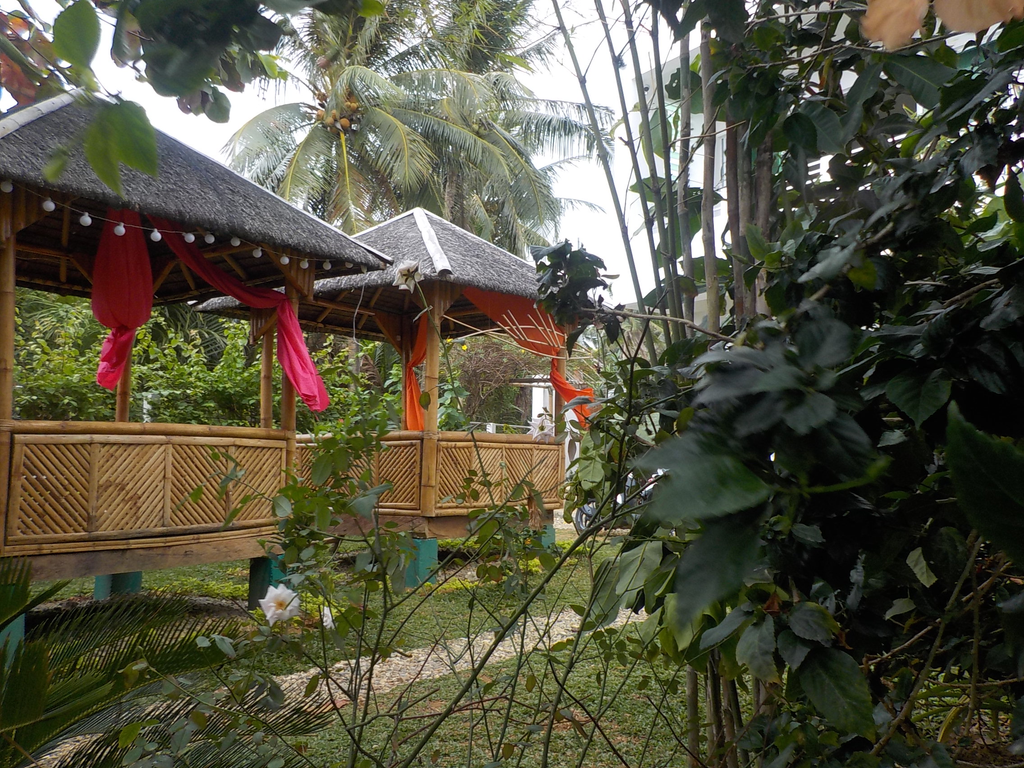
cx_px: 512
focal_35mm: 30
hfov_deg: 60.0
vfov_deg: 46.8
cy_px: 384
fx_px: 887
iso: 125
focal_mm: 4.1
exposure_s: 1/100
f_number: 3.3
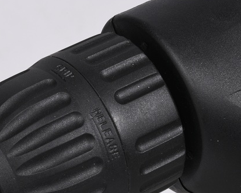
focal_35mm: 382
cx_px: 102
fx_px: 2723
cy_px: 129
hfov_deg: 5.1
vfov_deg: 4.0
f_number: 32
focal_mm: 140
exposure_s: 1/200
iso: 100
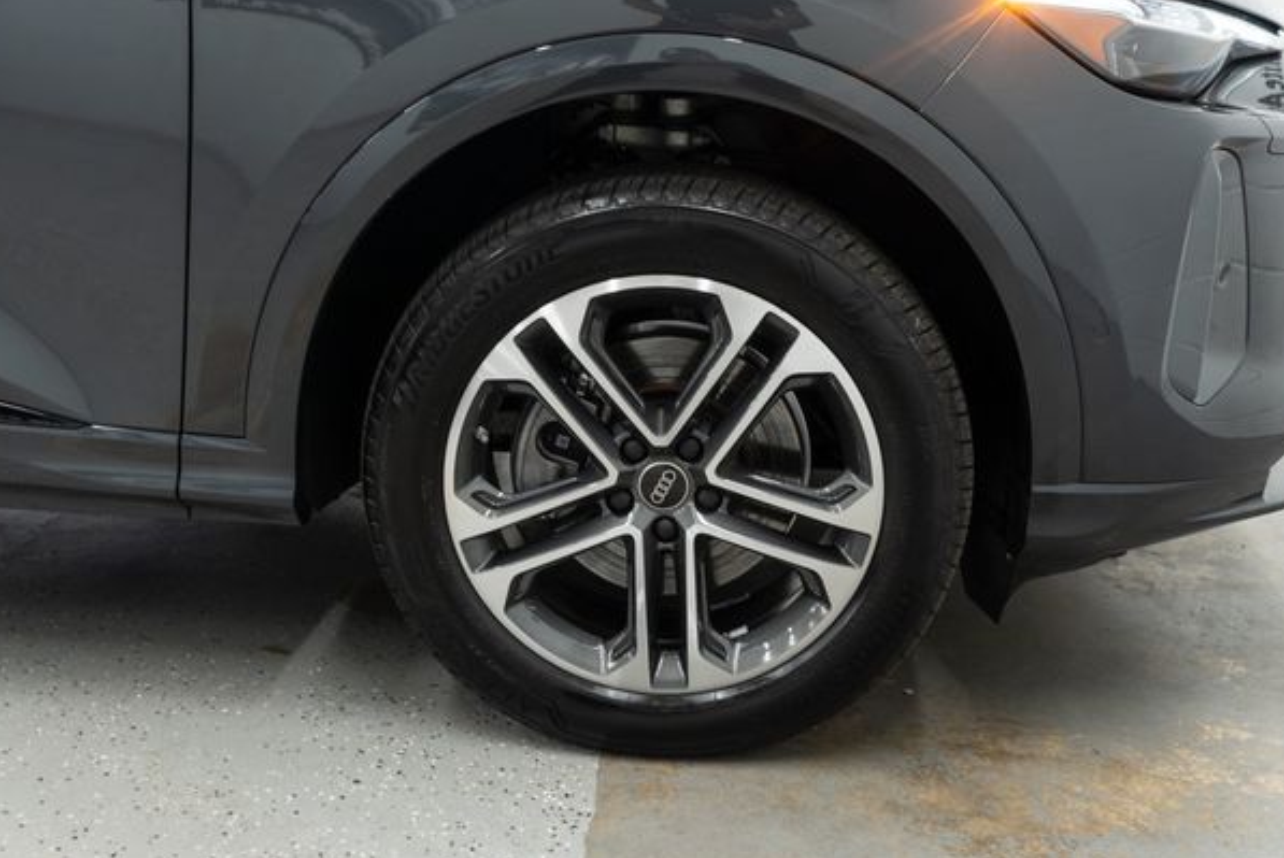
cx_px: 662
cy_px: 416
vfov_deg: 29.9
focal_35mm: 45
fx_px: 1606
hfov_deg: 43.6
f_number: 3.2
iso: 500
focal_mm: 28
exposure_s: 1/50
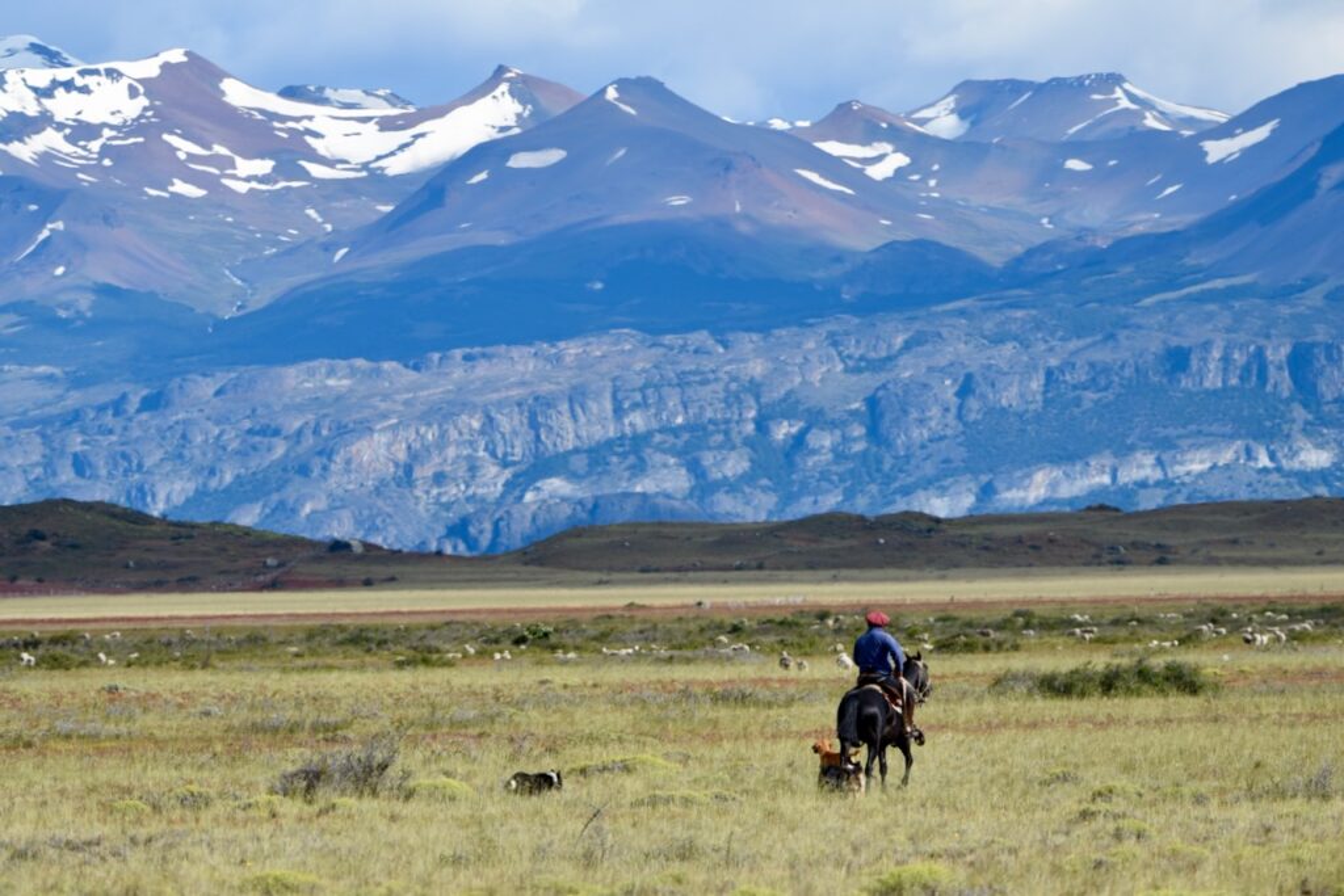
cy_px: 448
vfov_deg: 6.5
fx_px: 7841
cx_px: 672
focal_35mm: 210
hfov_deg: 9.8
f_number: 6.3
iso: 200
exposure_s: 1/1250
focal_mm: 210
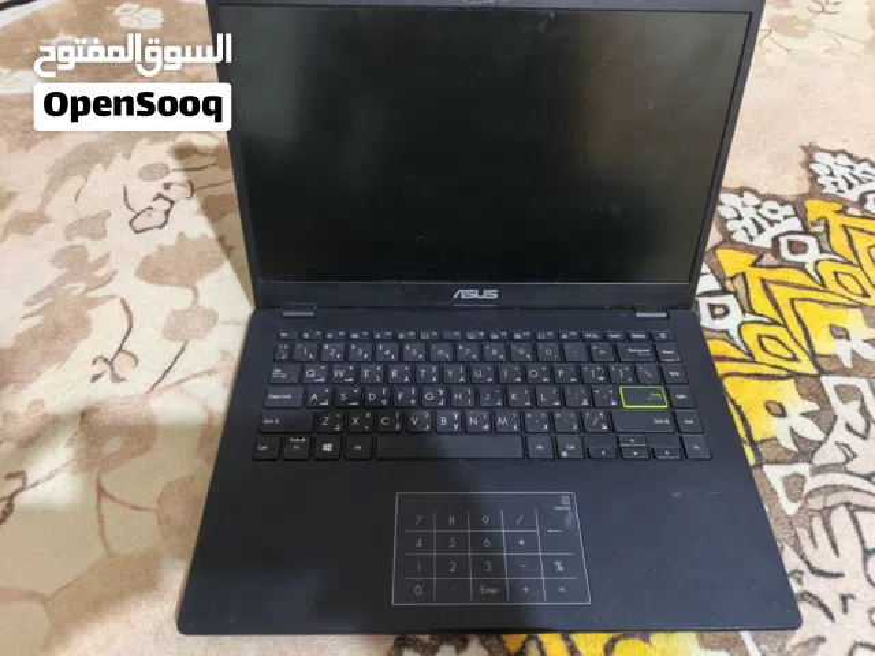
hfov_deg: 73.9
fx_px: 581
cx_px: 438
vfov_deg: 58.9
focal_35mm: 23
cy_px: 328
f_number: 1.8
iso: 864
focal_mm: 5.56
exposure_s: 1/50
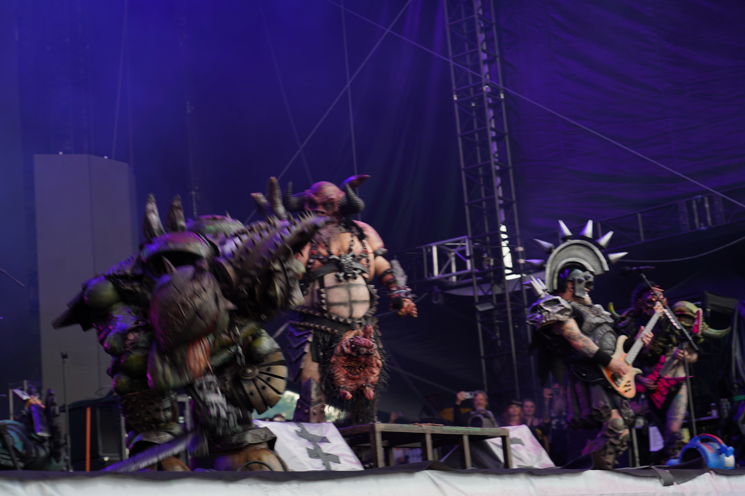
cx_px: 372
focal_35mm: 65
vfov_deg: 20.9
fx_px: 1345
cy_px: 248
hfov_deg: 31.0
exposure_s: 1/80
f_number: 4
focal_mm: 65
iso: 100
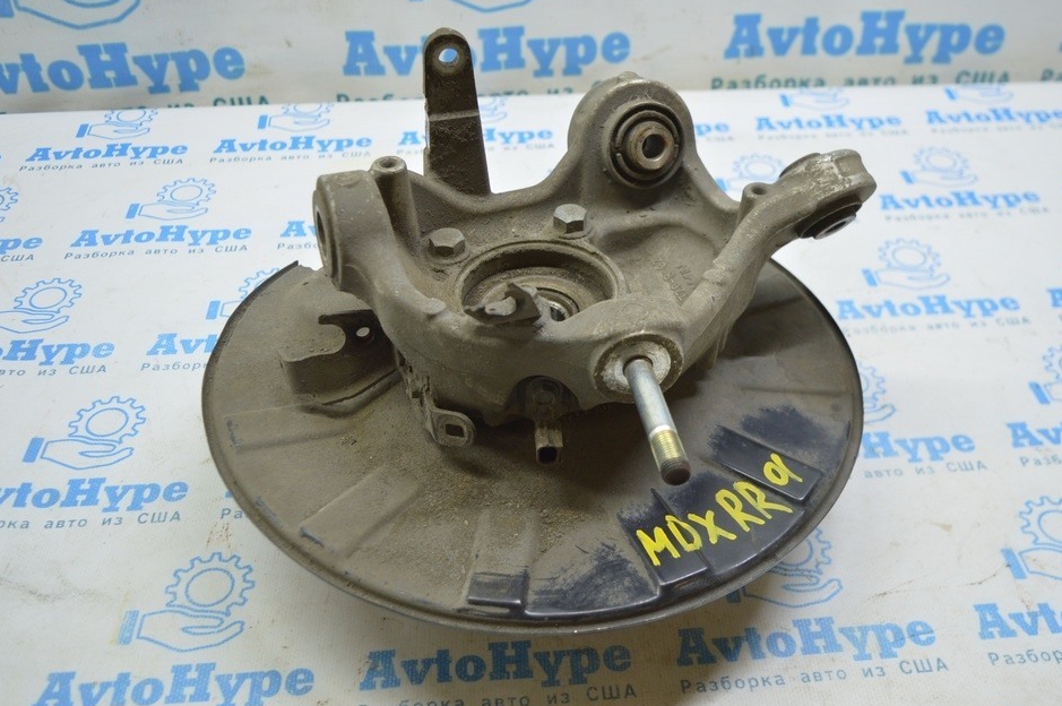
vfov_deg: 36.8
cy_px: 337
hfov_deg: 53.2
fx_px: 1061
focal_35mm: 36
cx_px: 551
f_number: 3.8
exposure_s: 1/50
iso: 400
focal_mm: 22
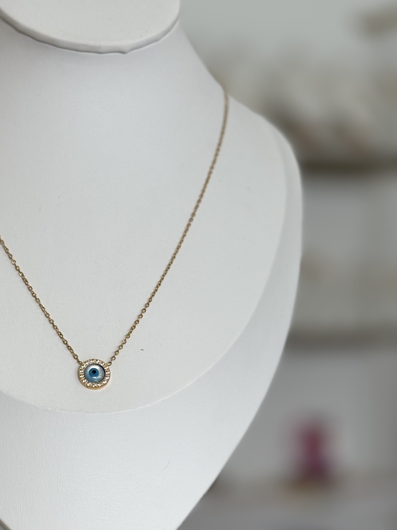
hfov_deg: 19.0
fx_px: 1177
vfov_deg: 25.2
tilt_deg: -3.3
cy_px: 360
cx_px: 80
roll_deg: +0.2
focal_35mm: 77
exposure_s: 1/131
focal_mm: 6.76
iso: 50
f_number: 1.78
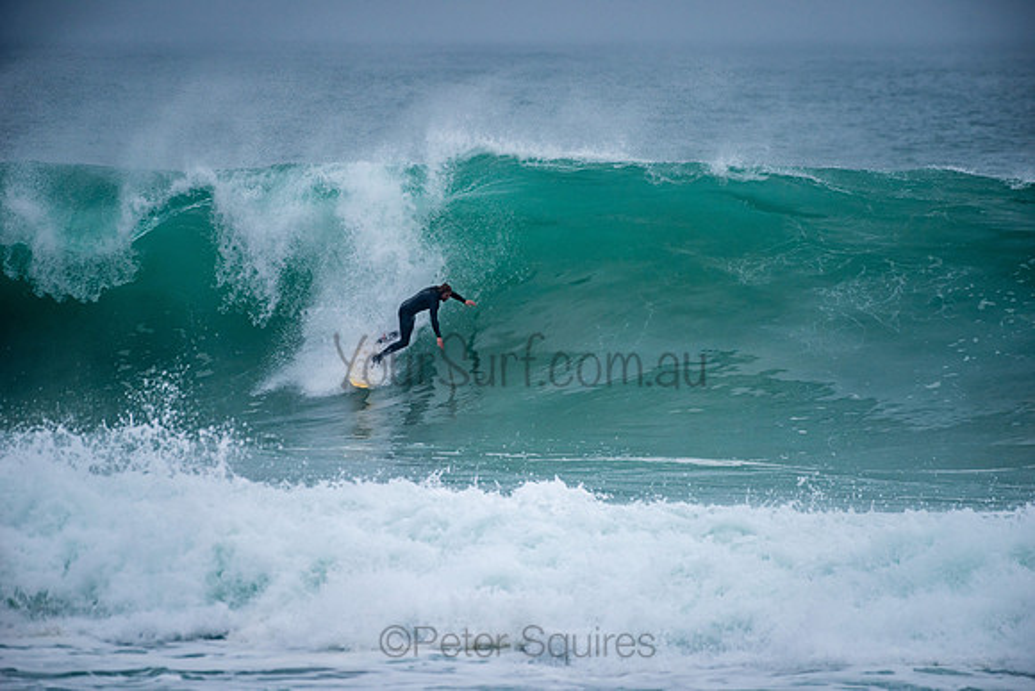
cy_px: 346
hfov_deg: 4.1
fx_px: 14378
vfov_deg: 2.8
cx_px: 518
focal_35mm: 500
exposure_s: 1/1000
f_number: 5.6
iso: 280
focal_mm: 500
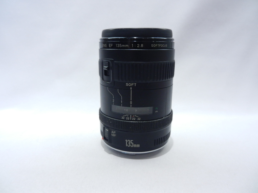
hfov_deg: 69.4
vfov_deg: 54.9
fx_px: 186
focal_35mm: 25
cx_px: 129
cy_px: 96
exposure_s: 1/50
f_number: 3.5
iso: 160
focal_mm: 4.5
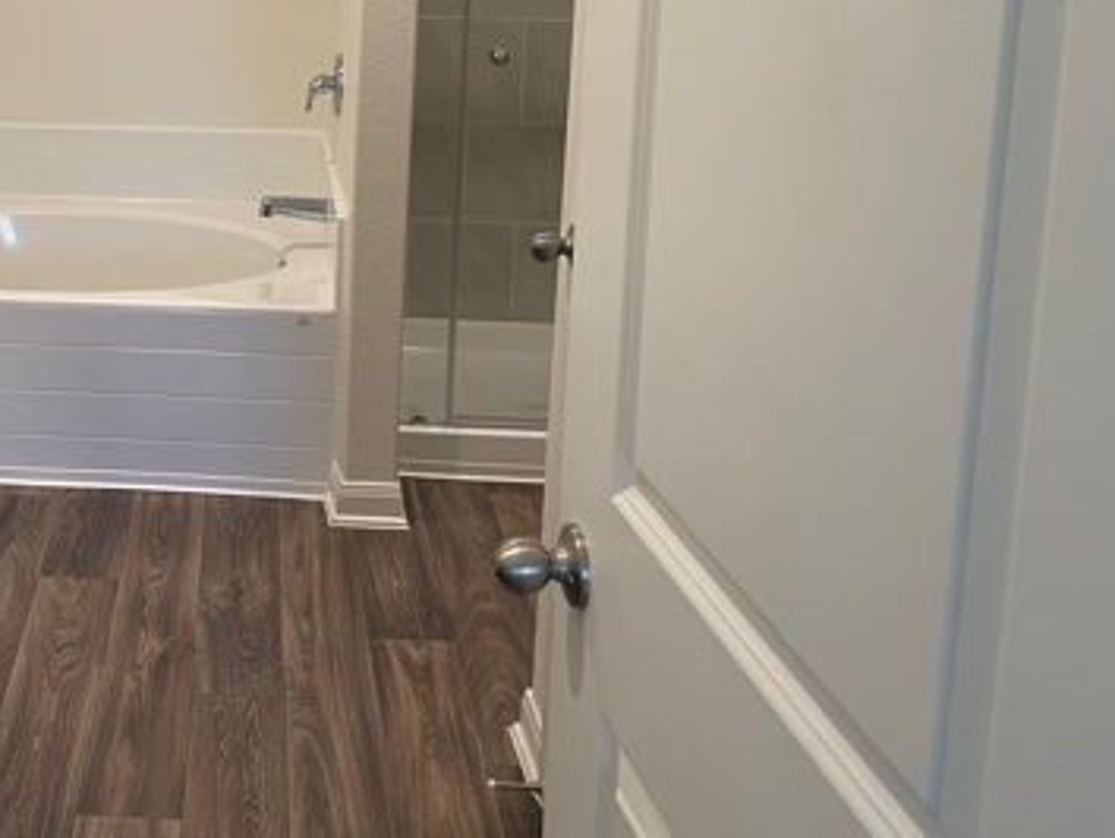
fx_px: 1515
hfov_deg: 38.1
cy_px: 132
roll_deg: -1.0
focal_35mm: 47
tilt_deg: -8.2
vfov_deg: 30.0
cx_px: 142
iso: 100
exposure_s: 1/60
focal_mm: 4.2
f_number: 1.6
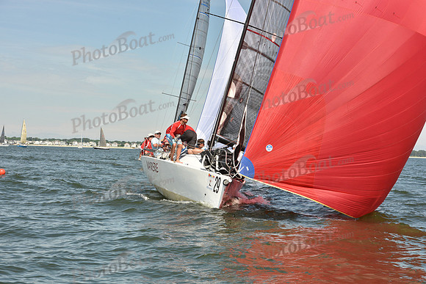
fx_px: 828
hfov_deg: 28.8
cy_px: 142
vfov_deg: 19.5
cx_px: 213
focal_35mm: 70
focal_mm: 70
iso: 320
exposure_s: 1/640
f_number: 13
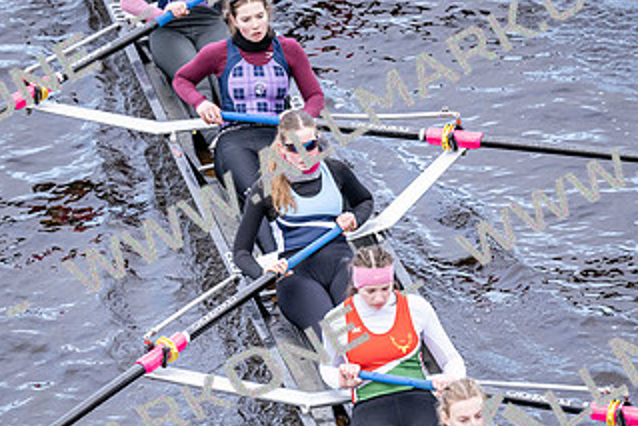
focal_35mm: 364
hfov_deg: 5.7
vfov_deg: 3.8
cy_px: 299
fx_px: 6453
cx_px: 310
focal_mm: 200
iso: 2000
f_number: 2.8
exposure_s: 1/2000
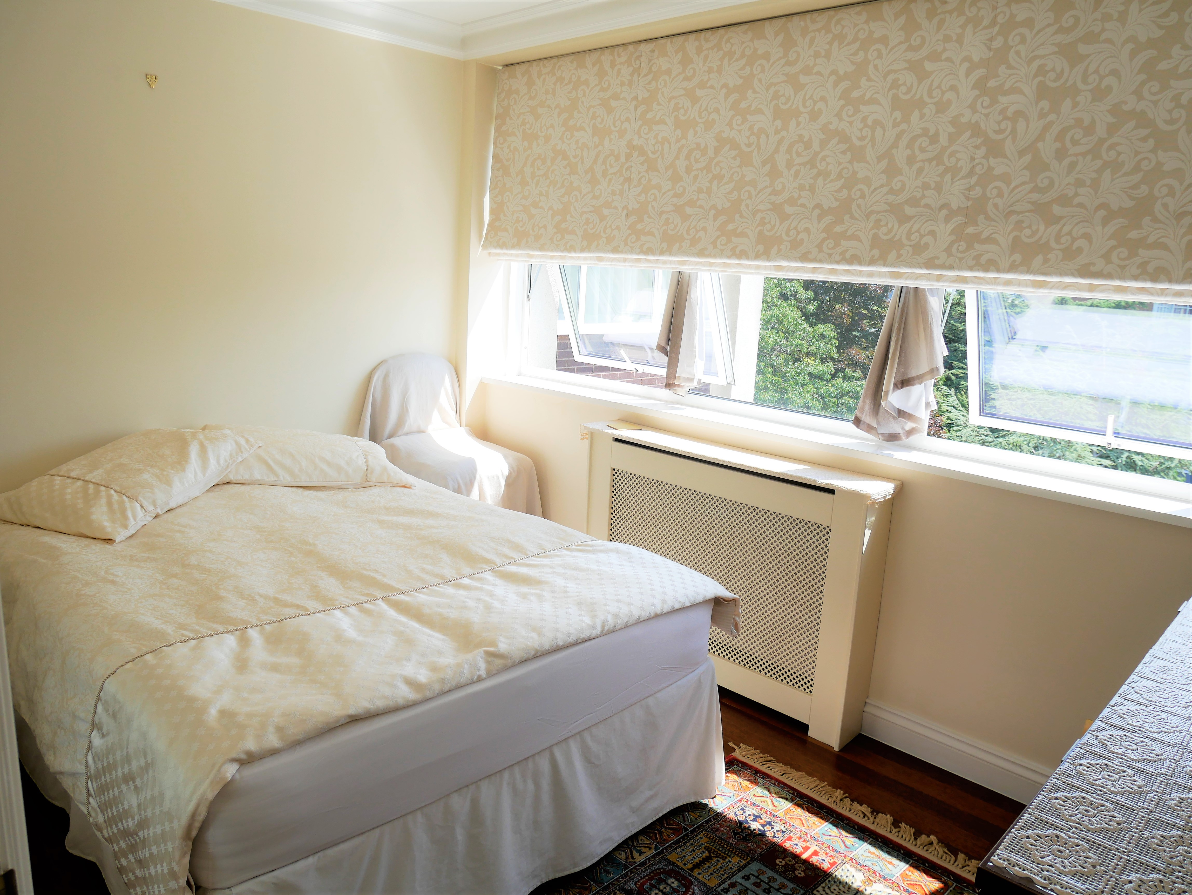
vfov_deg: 56.9
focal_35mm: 24
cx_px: 596
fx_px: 827
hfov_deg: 71.6
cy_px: 448
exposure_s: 1/250
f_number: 5
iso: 200
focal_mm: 12
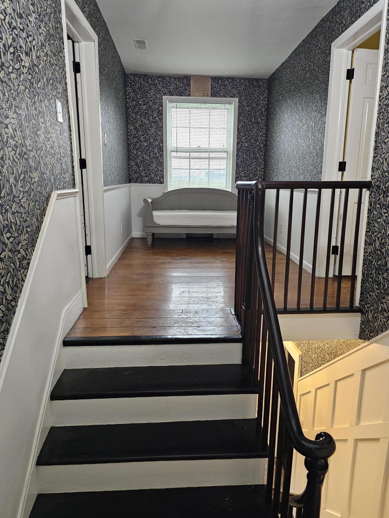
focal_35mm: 24
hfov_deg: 56.8
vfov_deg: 71.6
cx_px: 199
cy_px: 256
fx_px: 360
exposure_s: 1/120
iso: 1000
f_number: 1.7
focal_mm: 6.3
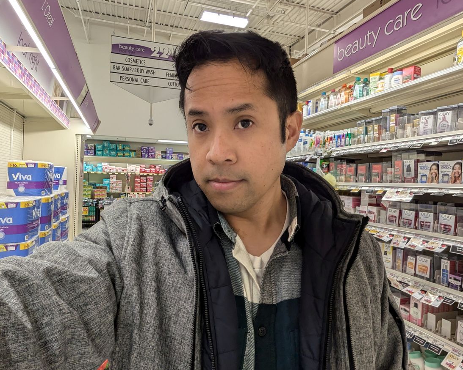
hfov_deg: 70.3
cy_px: 181
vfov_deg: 58.8
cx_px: 237
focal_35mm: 24
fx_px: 329
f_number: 2.2
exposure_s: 1/120
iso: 77
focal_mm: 2.74
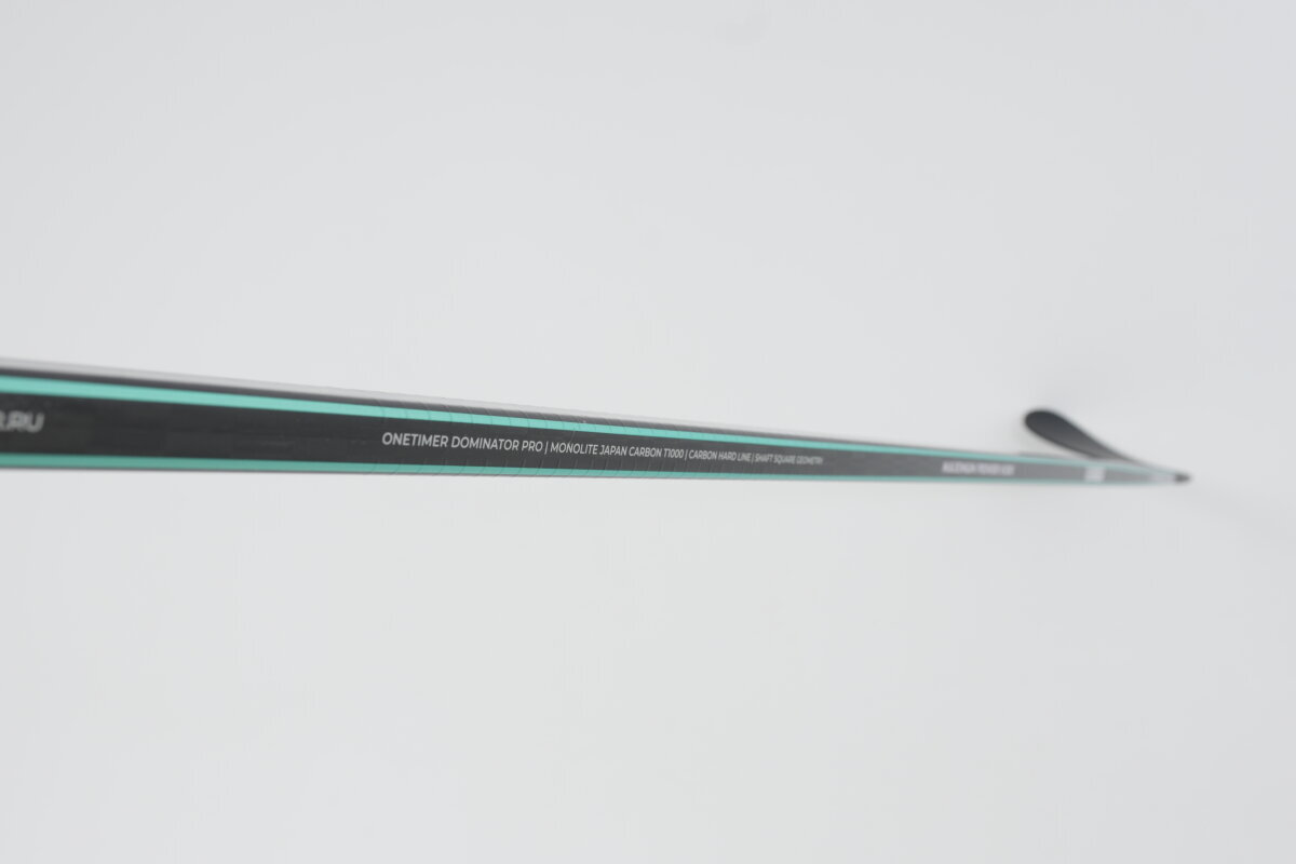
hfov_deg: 51.9
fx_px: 1332
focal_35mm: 37
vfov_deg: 35.9
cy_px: 432
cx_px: 648
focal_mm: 25
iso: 100
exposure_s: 1/160
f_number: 6.3
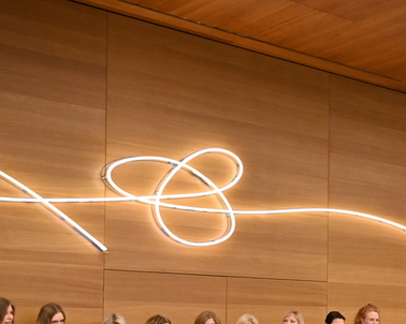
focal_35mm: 73
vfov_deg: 20.5
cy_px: 315
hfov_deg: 24.3
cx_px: 459
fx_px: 872
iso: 900
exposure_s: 1/125
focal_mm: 19.5
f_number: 3.5
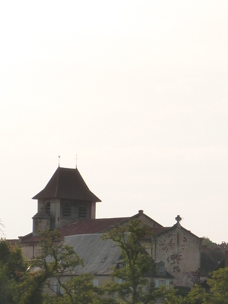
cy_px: 275
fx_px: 2064
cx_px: 266
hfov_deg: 6.3
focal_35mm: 235
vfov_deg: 8.4
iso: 160
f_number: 5.6
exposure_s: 1/400
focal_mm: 16.1
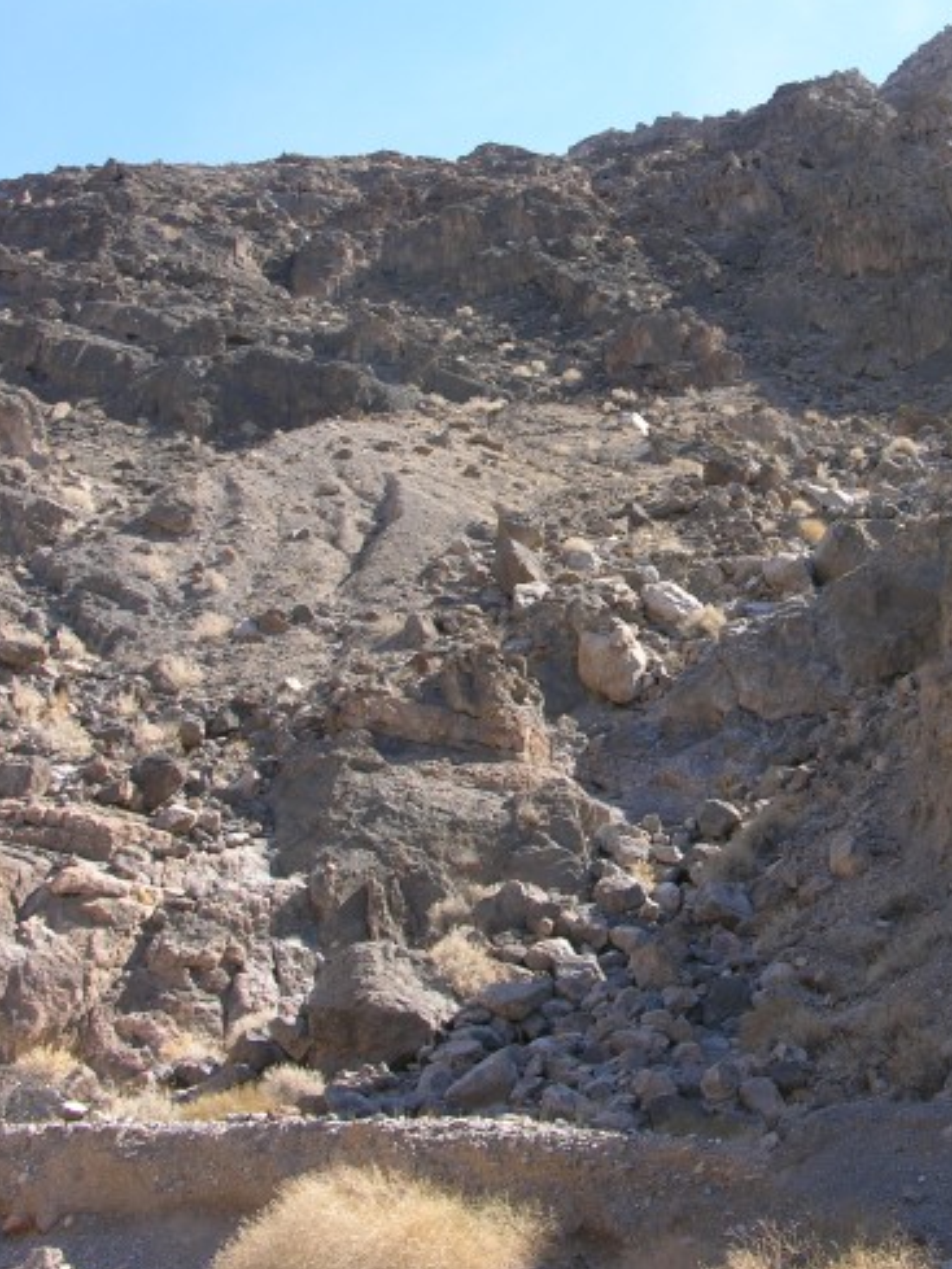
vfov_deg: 34.7
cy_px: 465
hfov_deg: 26.2
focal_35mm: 55
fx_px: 2016
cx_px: 732
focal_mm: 8.9
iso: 50
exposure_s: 1/136
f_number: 5
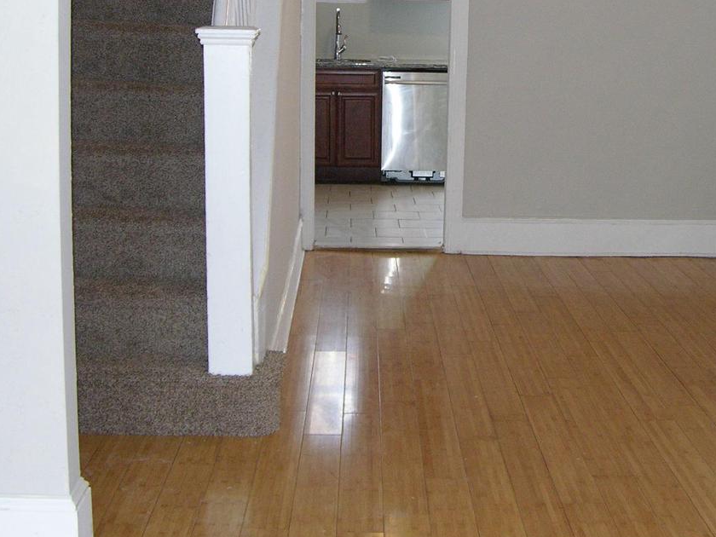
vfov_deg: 24.2
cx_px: 433
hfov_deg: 32.1
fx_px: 1241
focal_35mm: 60
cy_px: 146
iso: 200
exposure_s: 1/60.1
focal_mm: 8.9
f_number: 2.8
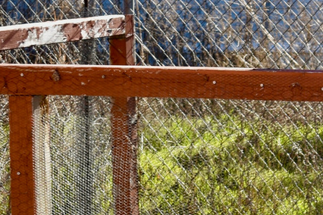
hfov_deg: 9.4
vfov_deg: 6.8
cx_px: 706
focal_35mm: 202
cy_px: -25
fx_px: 1812
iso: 100
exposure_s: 1/320
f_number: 4.5
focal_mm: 28
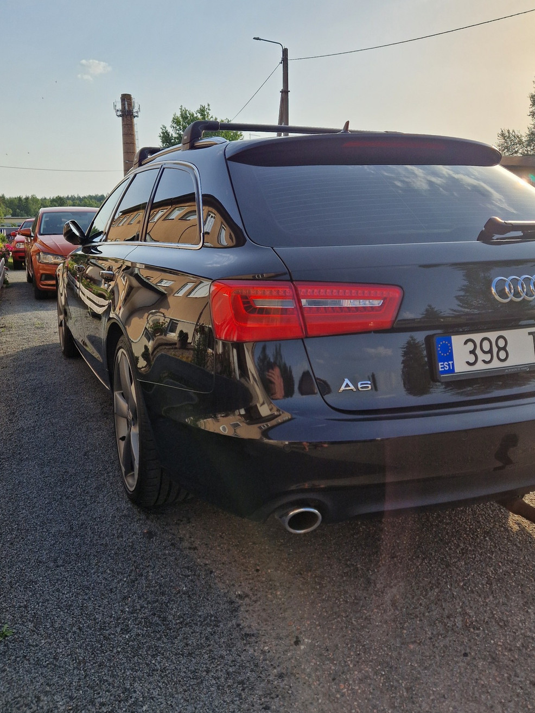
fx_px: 577
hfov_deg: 49.7
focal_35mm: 28
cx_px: 239
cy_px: 329
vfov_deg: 63.3
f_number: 1.8
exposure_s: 1/1500
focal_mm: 5.4
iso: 50
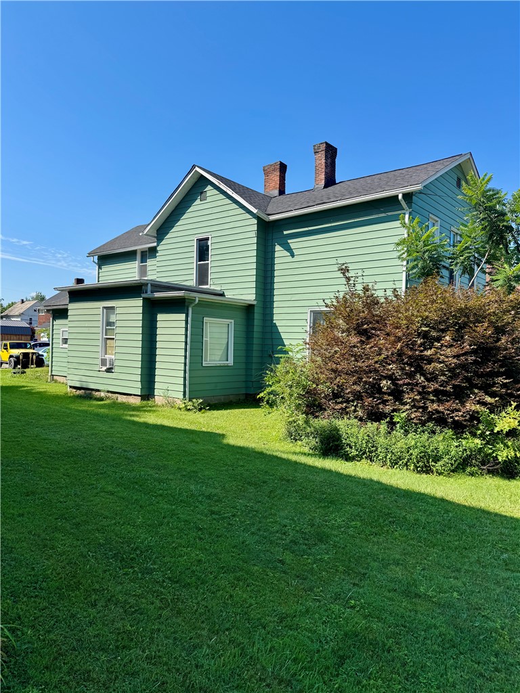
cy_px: 346
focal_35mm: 24
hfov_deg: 56.8
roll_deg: -1.8
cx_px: 260
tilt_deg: -0.7
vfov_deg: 71.6
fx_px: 481
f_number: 1.78
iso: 80
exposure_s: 1/2506
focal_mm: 6.76
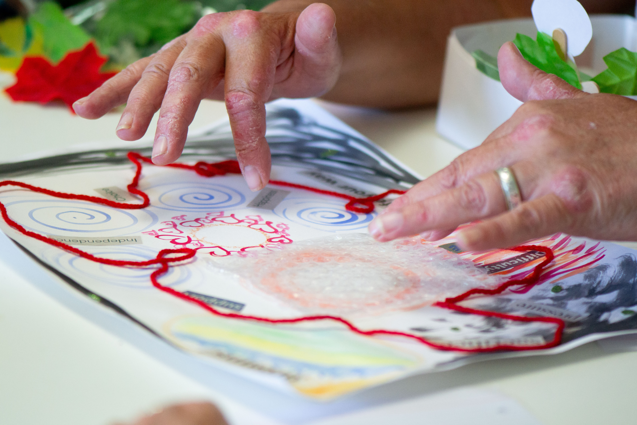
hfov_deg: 13.0
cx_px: 318
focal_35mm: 158
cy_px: 212
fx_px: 2787
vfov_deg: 8.7
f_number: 3
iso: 900
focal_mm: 105
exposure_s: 1/200
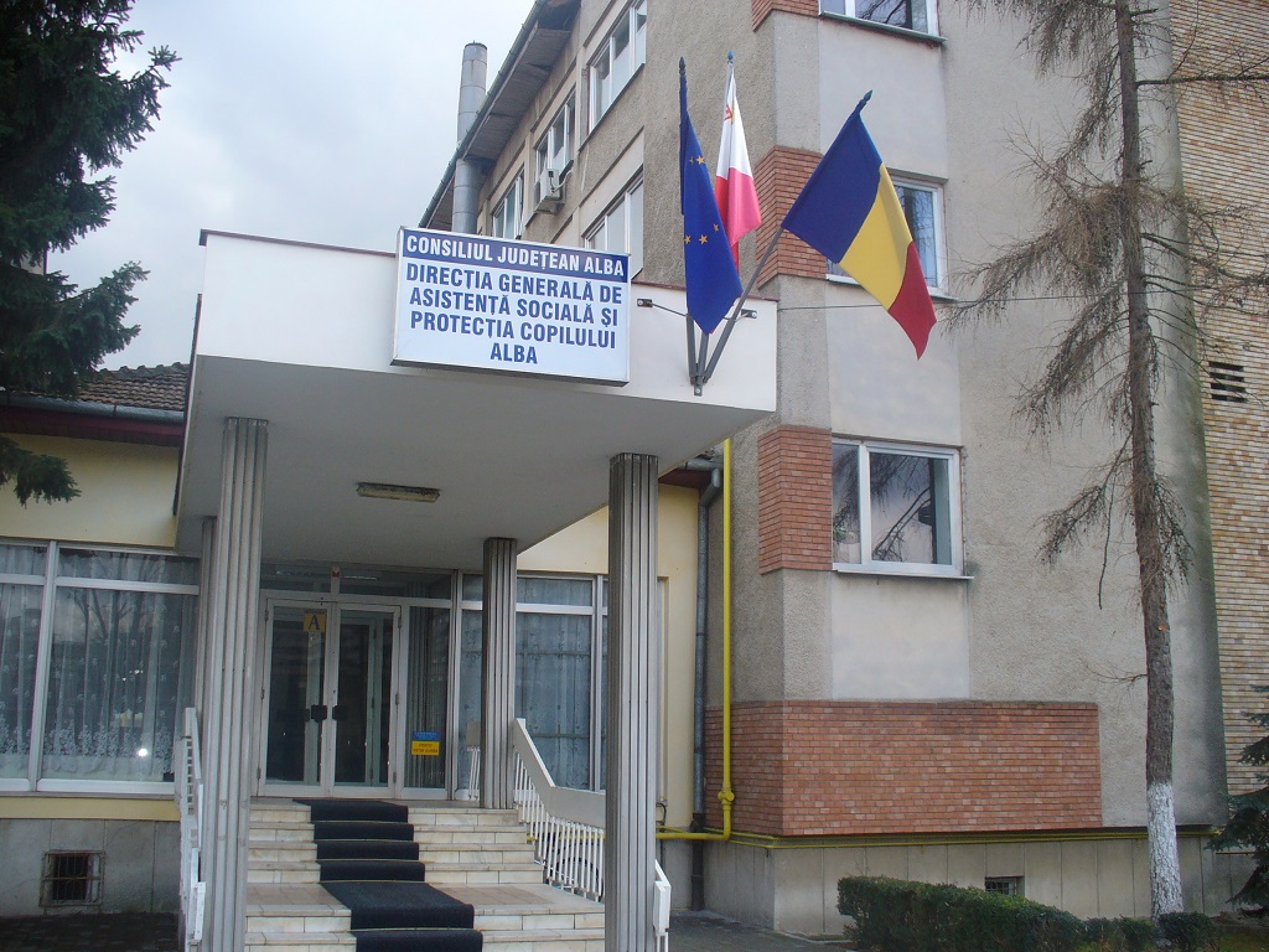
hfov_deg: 50.1
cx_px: 634
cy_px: 476
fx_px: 1356
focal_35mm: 37
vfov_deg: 38.7
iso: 100
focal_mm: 6.1
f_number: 2.8
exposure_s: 1/320
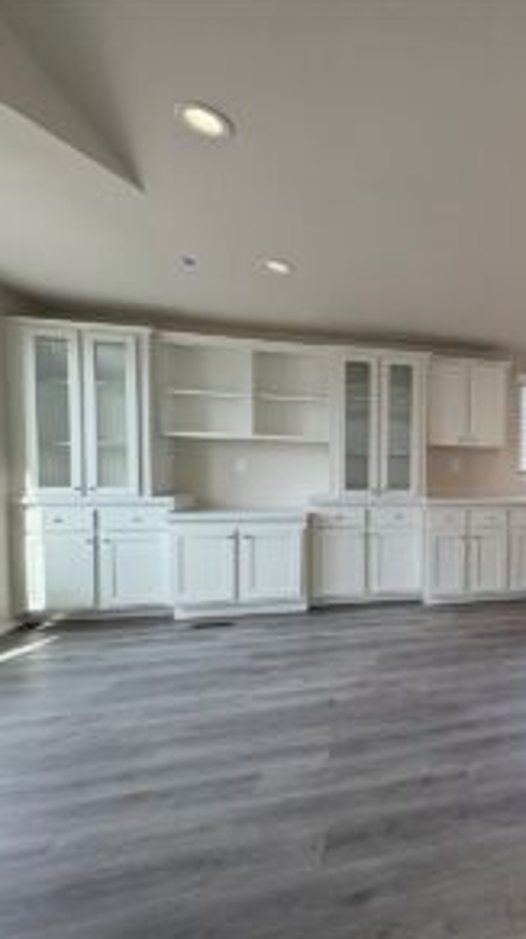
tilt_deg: -3.3
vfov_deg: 83.9
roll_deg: -1.5
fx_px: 522
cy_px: 478
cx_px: 587
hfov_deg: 41.7
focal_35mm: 21
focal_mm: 2.22
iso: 64
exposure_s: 1/242
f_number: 2.2
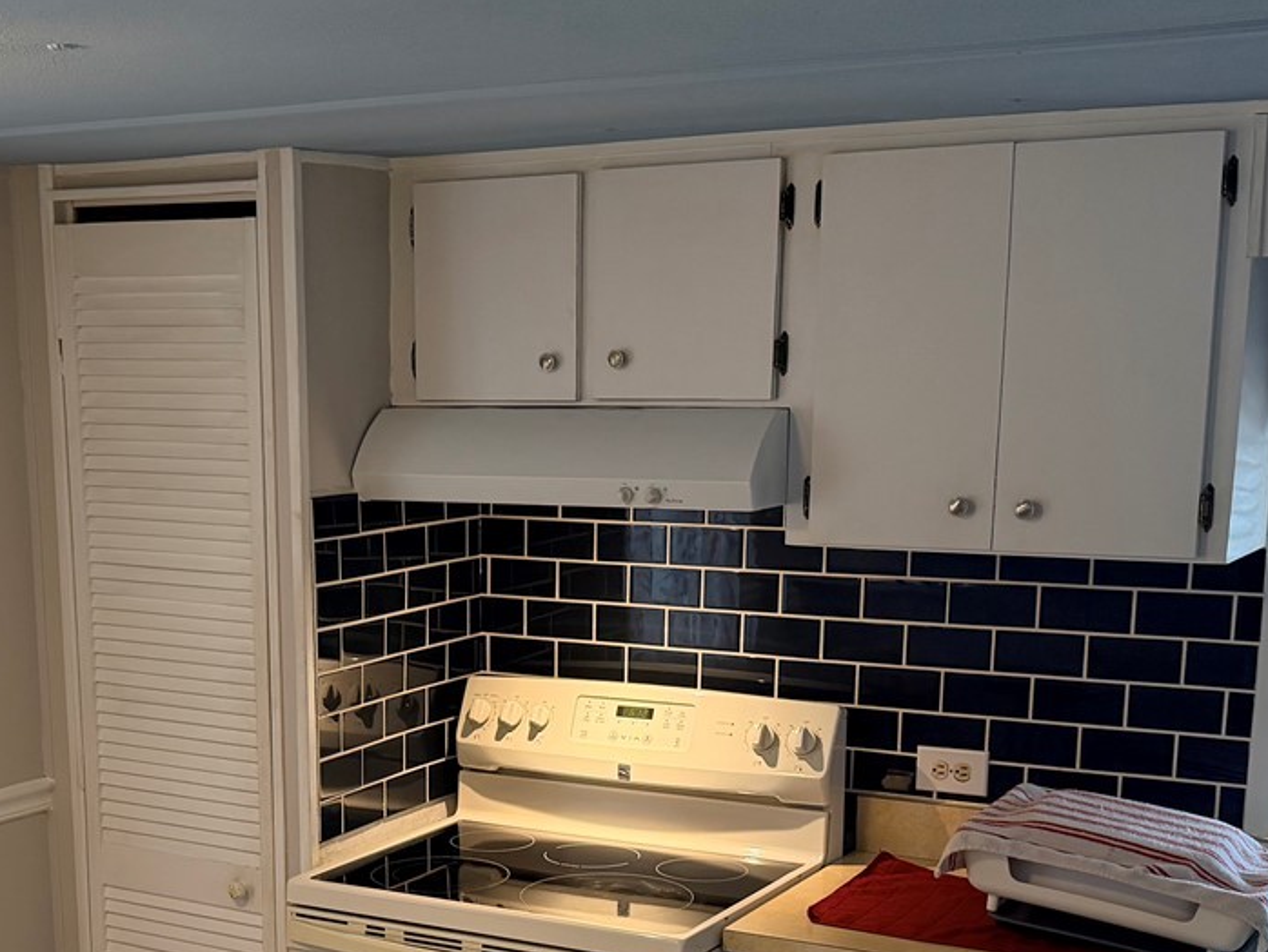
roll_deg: +1.4
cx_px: 387
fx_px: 2015
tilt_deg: -11.7
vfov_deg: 26.0
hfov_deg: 34.5
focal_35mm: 55
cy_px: 781
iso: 200
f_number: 1.78
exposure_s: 1/120
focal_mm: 6.76
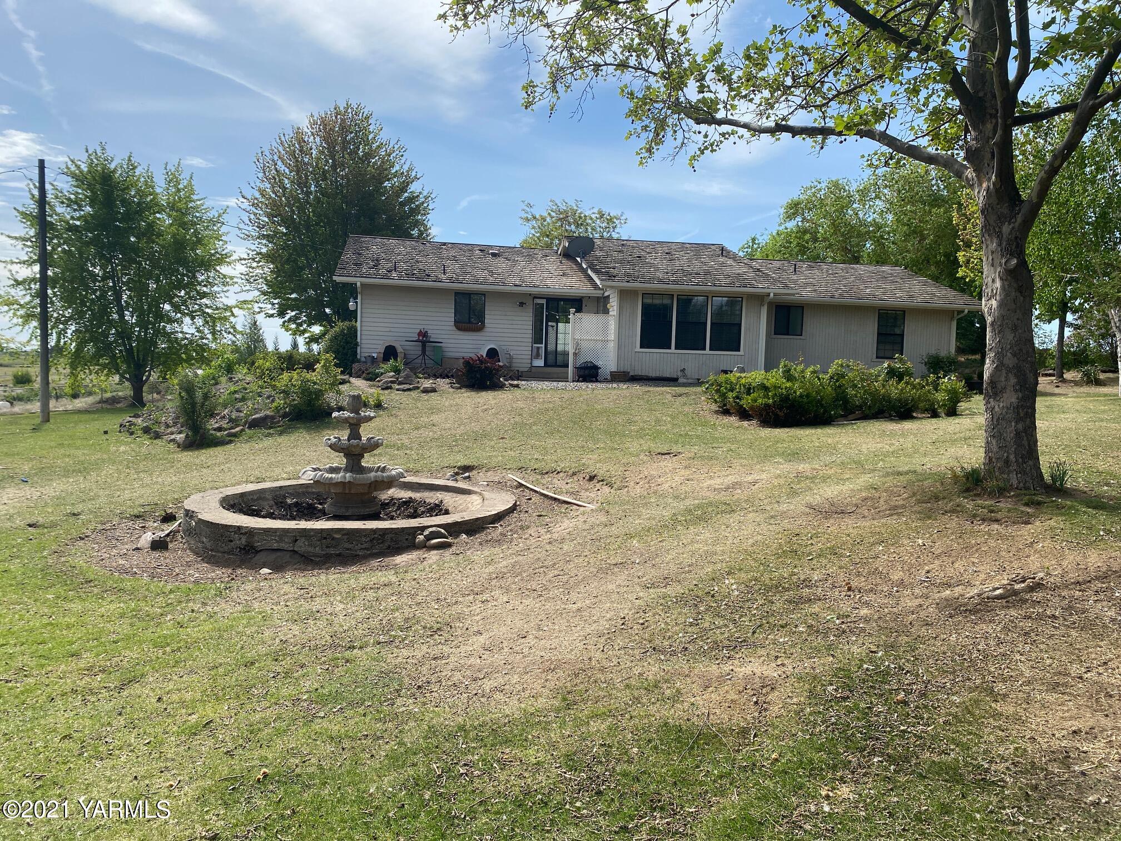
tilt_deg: -3.6
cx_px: 560
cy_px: 420
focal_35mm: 26
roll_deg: -2.1
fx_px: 842
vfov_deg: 53.1
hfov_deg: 67.3
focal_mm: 4.25
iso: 32
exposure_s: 1/2890
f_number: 1.8
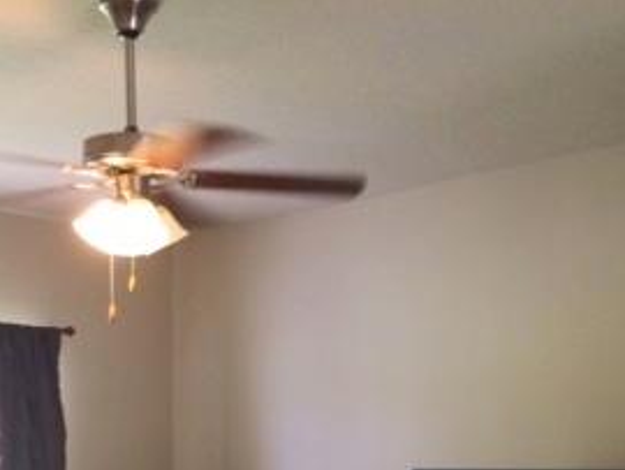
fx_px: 1283
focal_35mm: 71
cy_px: 551
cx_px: 257
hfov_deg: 27.3
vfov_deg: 19.6
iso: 160
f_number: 2.2
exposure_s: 1/30
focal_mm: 4.12
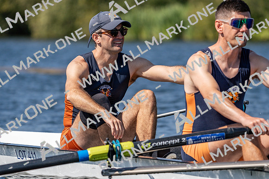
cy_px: 90
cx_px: 134
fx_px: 2616
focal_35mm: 350
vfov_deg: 3.9
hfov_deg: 5.9
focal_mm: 350
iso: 250
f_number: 6.3
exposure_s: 1/2000
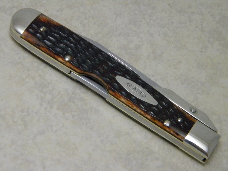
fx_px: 692
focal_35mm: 105
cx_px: 114
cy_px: 86
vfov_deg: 14.1
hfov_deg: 18.7
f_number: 4.7
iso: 800
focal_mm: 19
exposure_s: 1/47.2
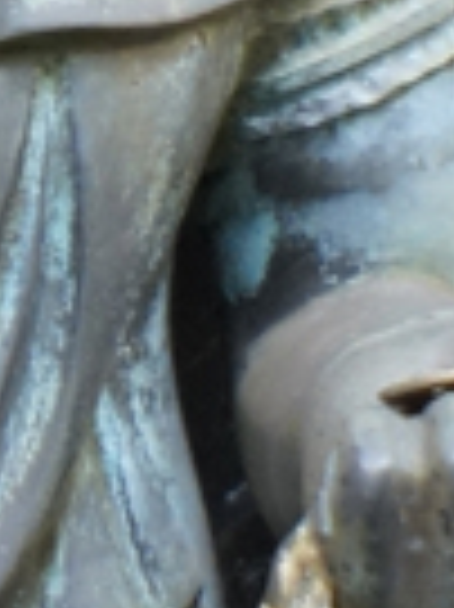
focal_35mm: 206
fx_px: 3608
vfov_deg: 9.6
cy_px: 41
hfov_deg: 7.1
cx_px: -144
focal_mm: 16
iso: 1600
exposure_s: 1/160
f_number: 2.8
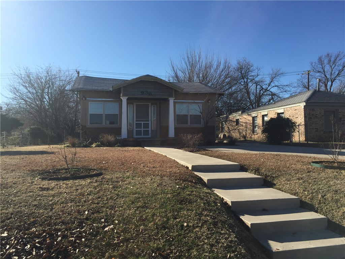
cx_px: 172
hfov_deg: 61.7
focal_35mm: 29
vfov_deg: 48.2
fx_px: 289
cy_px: 130
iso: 32
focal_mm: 4.15
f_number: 2.2
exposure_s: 1/1980
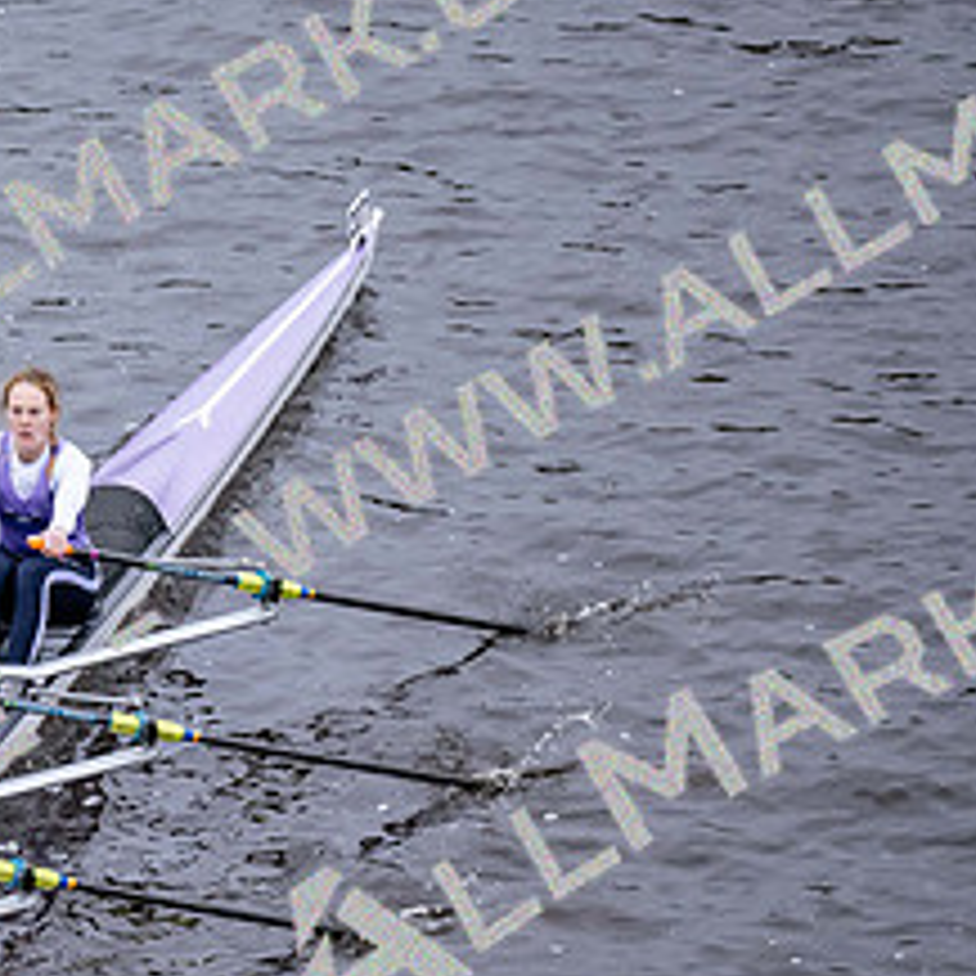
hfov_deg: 3.8
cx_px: -94
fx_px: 14514
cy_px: 654
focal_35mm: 455
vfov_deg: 3.9
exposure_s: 1/2000
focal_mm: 200
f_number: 2.8
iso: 2000
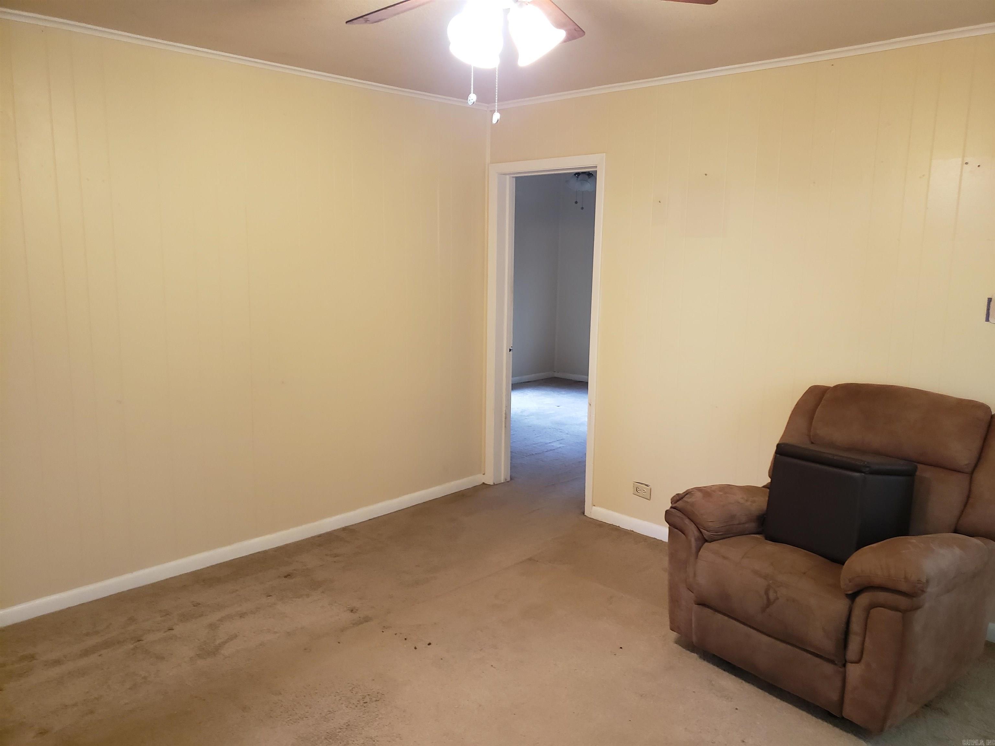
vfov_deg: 53.1
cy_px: 373
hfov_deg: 67.3
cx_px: 498
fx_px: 747
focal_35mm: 26
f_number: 1.5
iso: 250
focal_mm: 4.3
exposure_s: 1/20
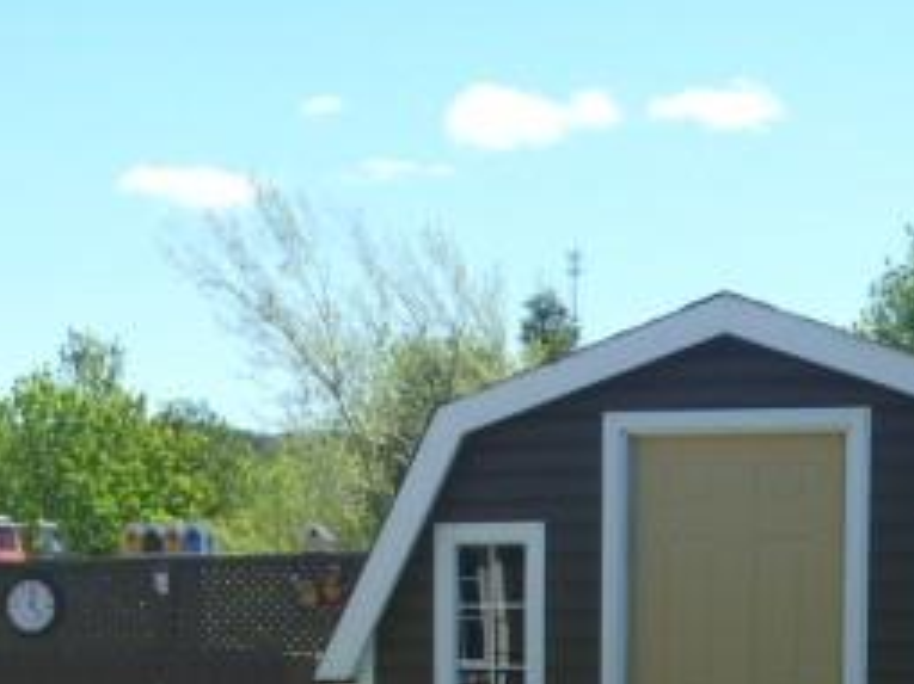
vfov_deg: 16.1
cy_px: 838
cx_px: 398
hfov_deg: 22.3
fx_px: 2322
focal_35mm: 88
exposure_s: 1/200
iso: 80
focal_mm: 6.3
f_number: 4.5
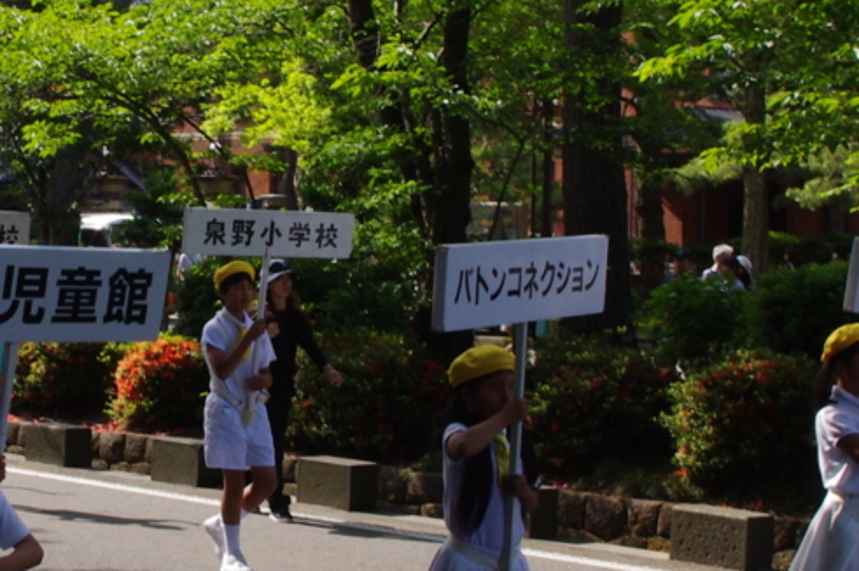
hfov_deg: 22.8
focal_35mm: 88
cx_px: 143
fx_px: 2097
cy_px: 278
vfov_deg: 15.5
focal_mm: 18
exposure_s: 1/100
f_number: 11
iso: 400
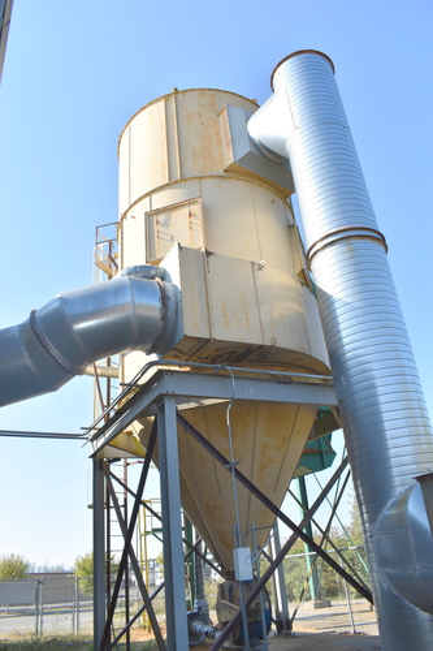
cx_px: 216
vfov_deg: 67.4
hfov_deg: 47.9
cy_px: 326
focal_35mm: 27
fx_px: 487
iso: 100
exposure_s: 1/200
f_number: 9
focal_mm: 18
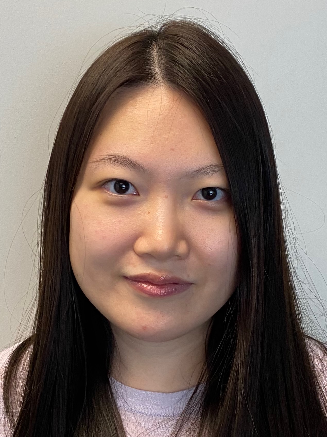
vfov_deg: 67.3
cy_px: 218
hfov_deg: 53.1
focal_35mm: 26
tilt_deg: -10.4
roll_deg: +1.7
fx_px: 328
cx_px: 164
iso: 80
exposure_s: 1/61
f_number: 1.8
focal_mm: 4.25
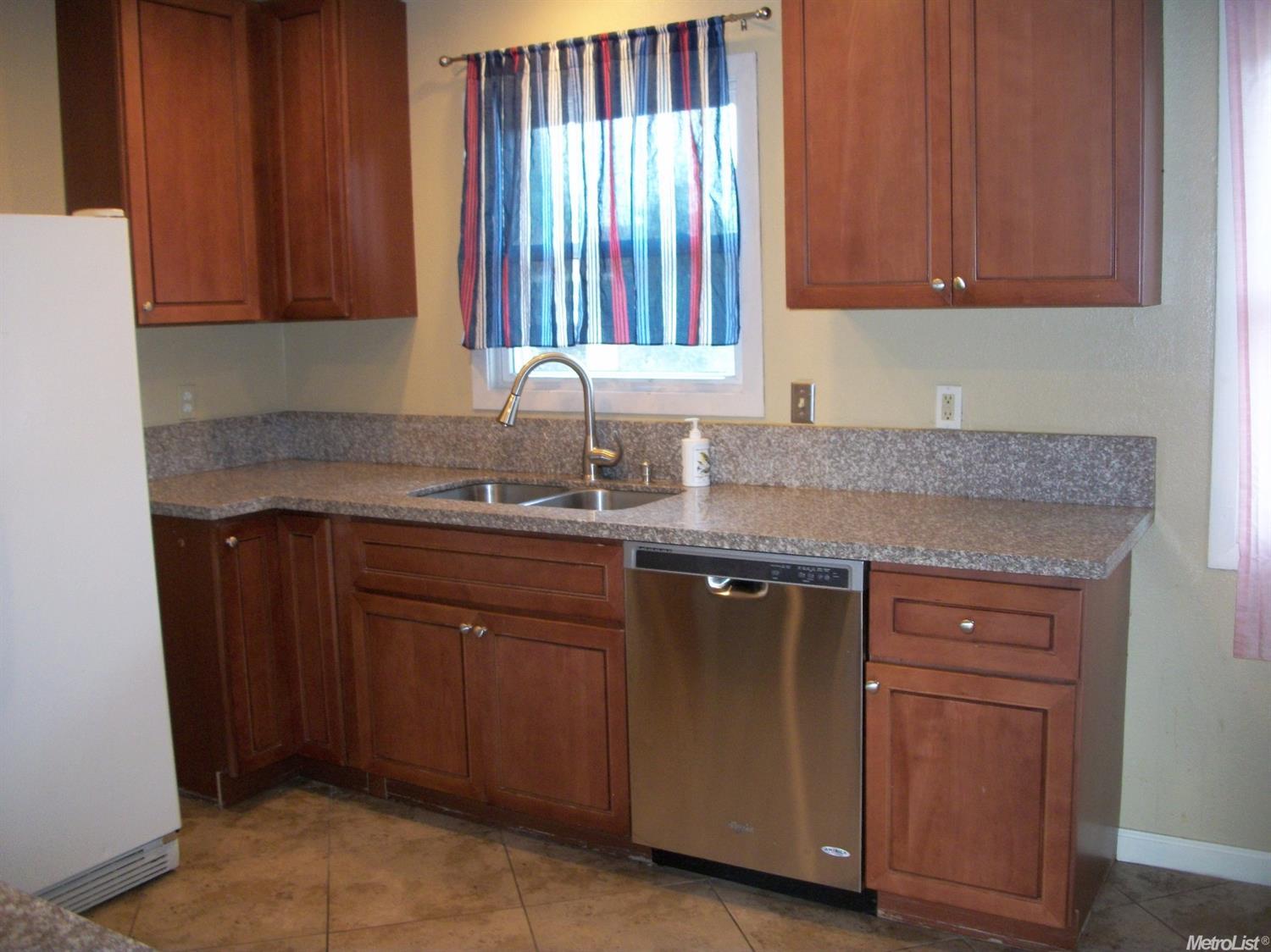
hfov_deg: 56.8
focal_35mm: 32
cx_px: 636
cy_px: 476
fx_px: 1175
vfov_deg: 44.1
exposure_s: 1/30
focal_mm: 5.7
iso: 160
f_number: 2.9
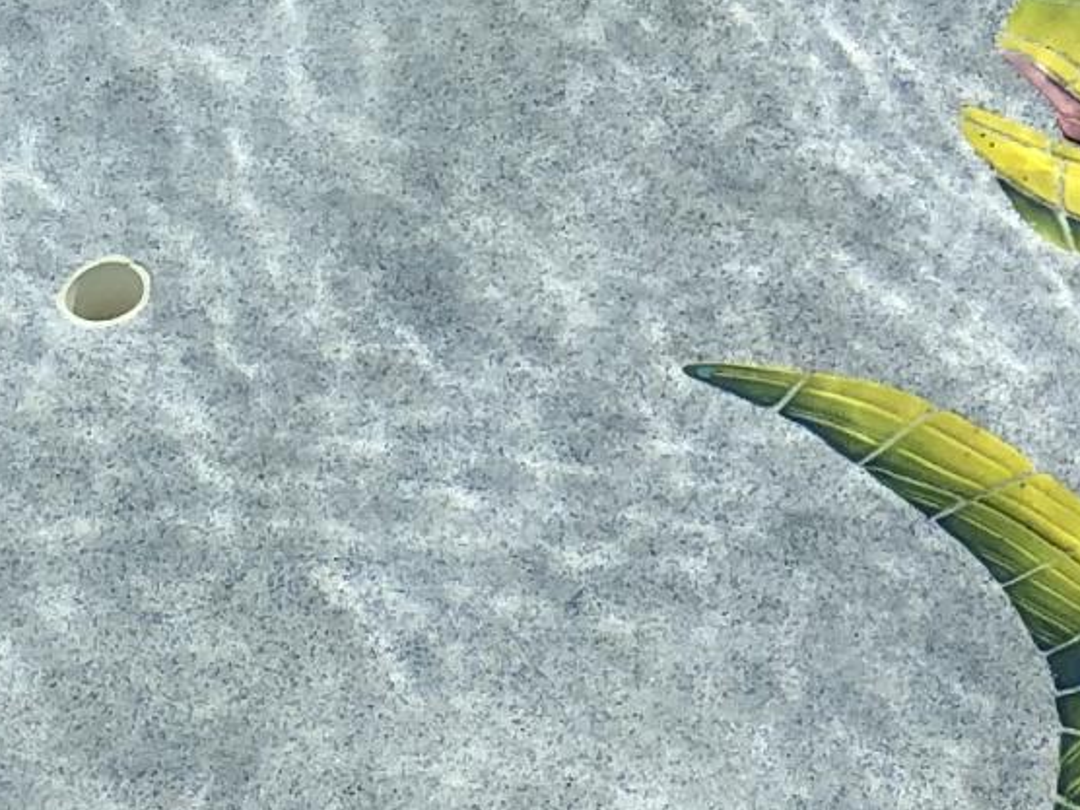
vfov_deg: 9.8
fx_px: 4711
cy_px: 157
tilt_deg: -42.9
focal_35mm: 151
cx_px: 684
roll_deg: +5.5
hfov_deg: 13.1
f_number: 1.8
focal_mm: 3.99
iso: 25
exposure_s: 1/4049
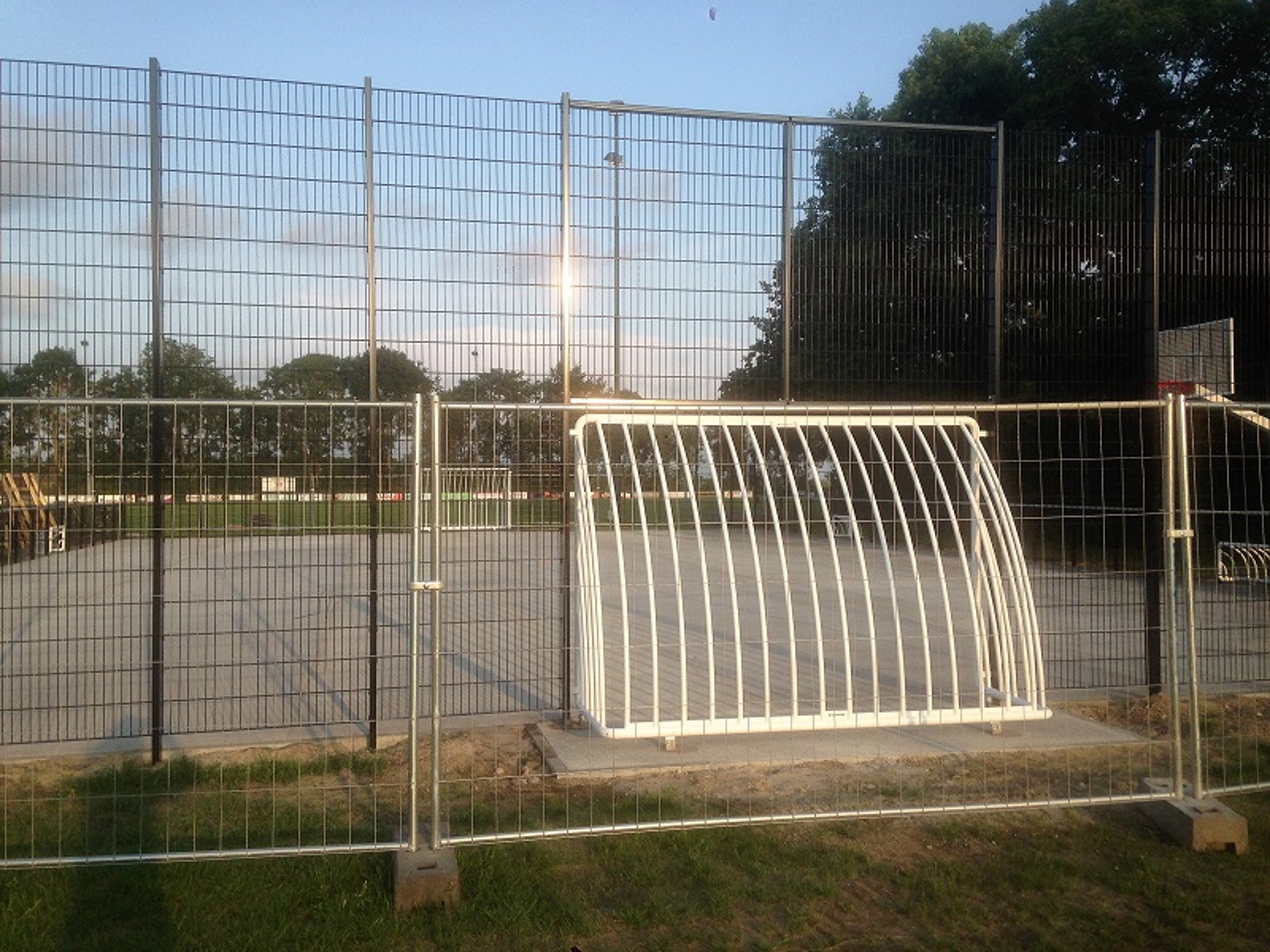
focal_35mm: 33
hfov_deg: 55.4
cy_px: 476
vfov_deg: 42.9
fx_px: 1211
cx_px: 635
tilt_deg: +1.7
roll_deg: -1.3
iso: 50
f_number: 2.4
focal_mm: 4.12
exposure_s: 1/669
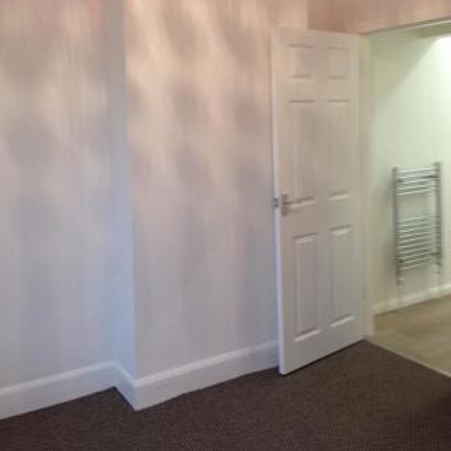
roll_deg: +2.2
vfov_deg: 41.4
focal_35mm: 40
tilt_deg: -5.0
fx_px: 590
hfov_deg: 41.9
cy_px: 156
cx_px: 230
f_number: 2.4
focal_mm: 4.12
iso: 64
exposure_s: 1/20
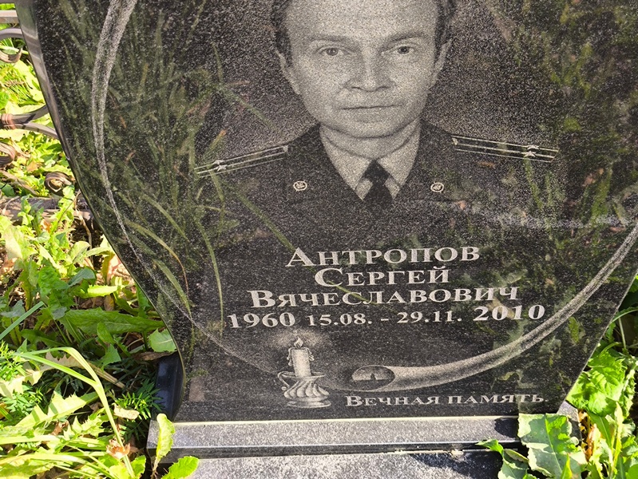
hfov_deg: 38.2
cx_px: 319
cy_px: 240
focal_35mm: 50
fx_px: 922
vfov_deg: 29.1
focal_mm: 4.71
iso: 50
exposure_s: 1/264
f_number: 1.7
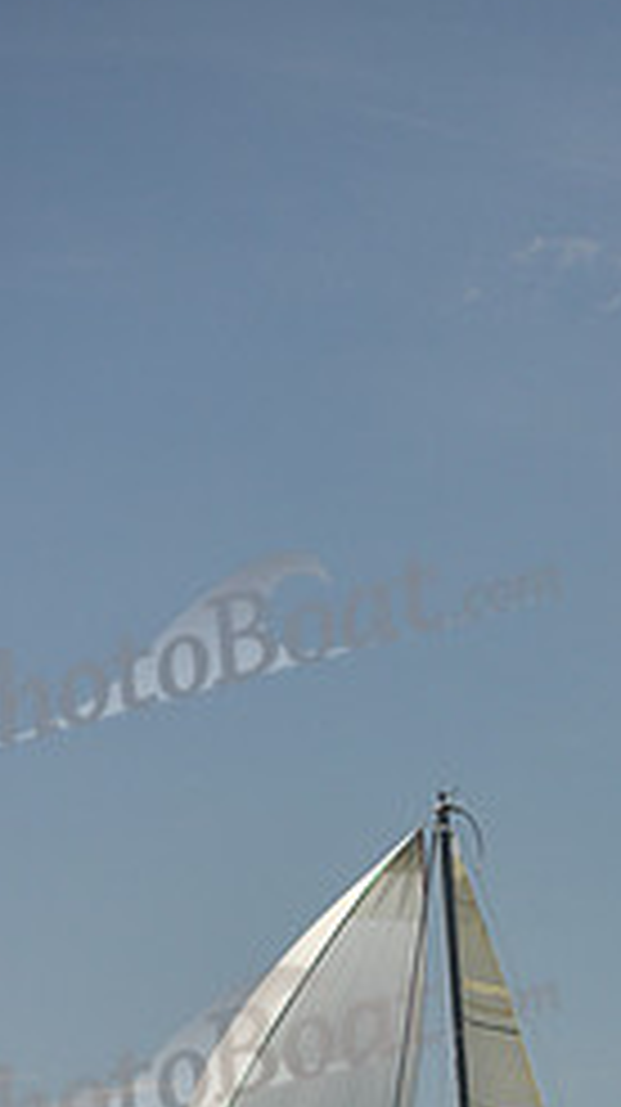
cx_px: 794
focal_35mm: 173
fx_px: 5075
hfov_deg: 6.9
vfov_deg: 12.2
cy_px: 1233
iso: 320
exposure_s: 1/2000
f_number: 4
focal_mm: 70
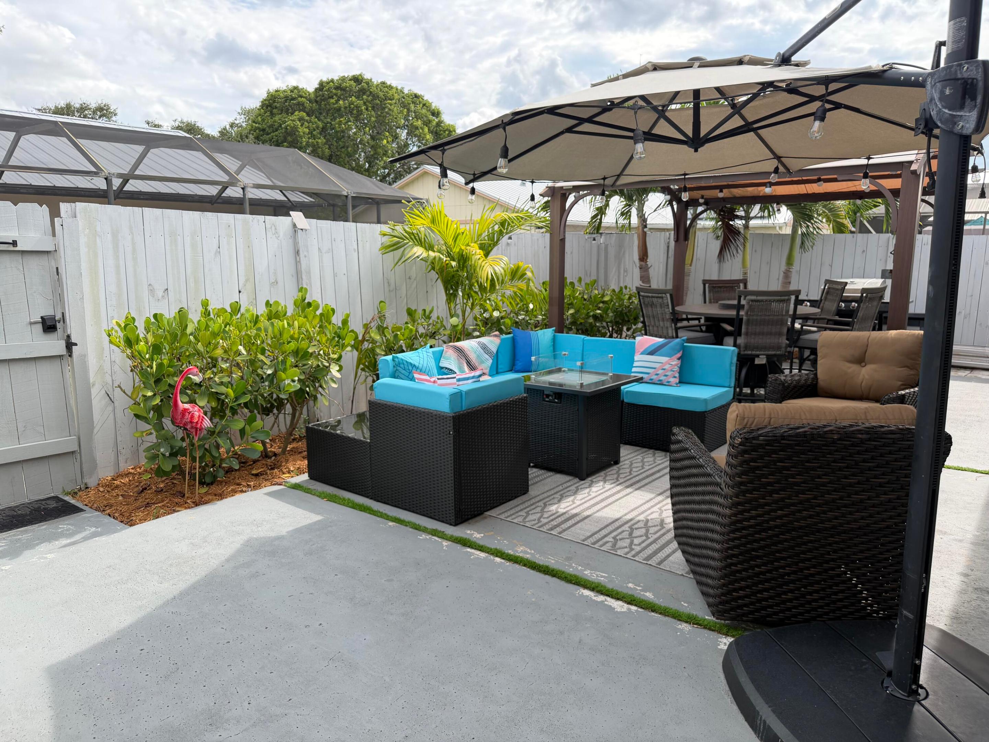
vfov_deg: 56.8
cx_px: 494
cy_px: 371
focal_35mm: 24
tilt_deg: -10.8
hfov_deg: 71.6
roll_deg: -0.4
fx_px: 686
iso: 100
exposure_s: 1/1410
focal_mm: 6.76
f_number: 1.78
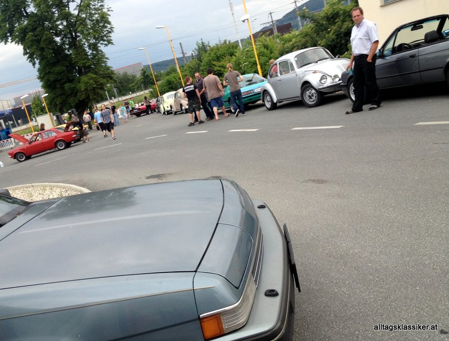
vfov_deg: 41.0
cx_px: 224
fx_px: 456
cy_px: 170
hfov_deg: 52.4
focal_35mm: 35
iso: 50
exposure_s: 1/184
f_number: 2.4
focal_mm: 4.28
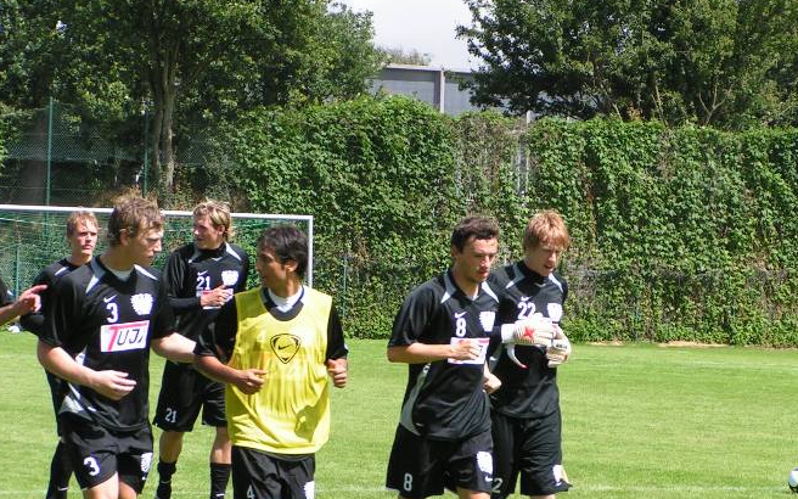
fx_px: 4219
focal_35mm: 194
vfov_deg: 6.8
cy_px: 232
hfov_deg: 10.8
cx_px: 432
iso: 50
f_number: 5.6
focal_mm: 22.9
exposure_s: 1/250
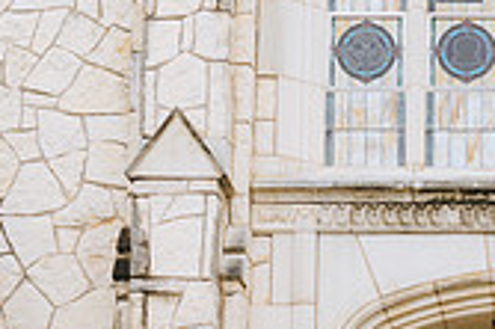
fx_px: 1662
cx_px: 524
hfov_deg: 16.5
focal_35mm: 121
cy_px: 446
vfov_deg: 11.0
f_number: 4
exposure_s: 1/800
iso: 250
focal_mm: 32
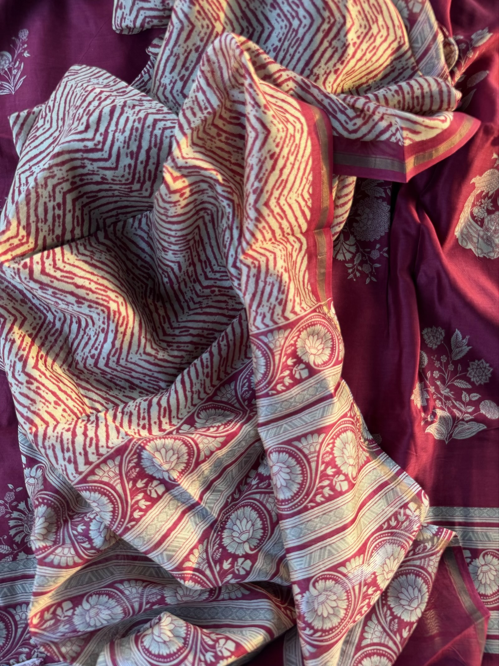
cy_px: 333
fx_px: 461
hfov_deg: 56.8
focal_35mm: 24
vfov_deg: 71.6
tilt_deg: -83.4
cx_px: 250
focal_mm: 6.76
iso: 100
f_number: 1.78
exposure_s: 1/121
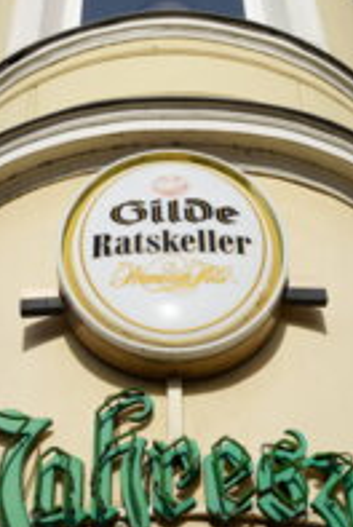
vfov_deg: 28.0
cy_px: 134
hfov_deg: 19.2
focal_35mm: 71
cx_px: 159
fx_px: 1041
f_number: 5.6
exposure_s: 1/800
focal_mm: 35
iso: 100
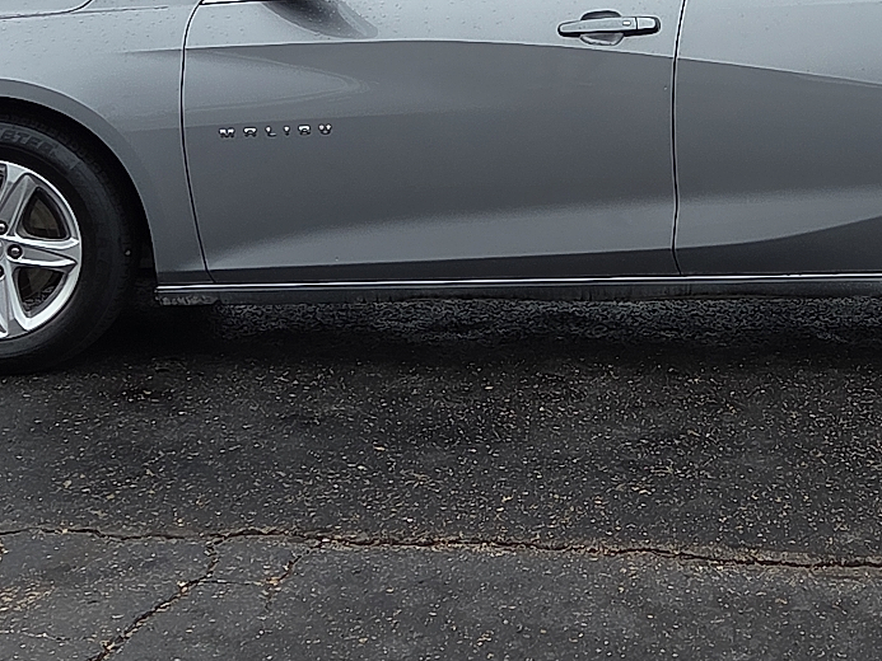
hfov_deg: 21.7
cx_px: 611
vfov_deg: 16.2
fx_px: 2294
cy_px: 89
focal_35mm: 90
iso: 76
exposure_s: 1/1250
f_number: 1.8
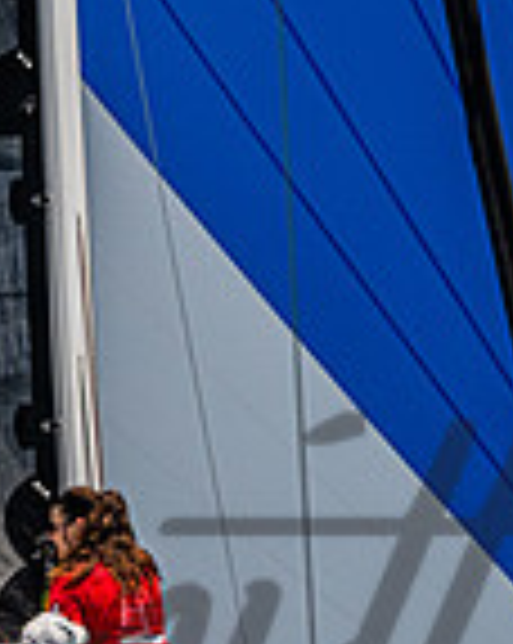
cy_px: 753
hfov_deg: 1.4
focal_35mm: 1067
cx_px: -127
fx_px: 20293
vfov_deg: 1.8
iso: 400
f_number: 6.3
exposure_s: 1/6400
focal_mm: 240
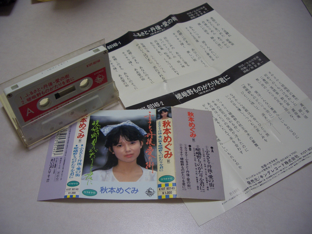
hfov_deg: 52.6
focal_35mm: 35
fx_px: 315
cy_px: 117
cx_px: 156
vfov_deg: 40.7
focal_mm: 5.8
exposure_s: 1/30
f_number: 2.6
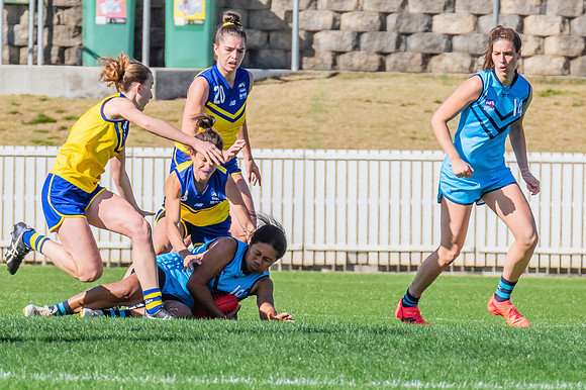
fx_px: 15341
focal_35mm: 943
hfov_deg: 2.2
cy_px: 311
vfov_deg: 1.5
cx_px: 180
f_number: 10
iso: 800
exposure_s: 1/1250
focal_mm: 380
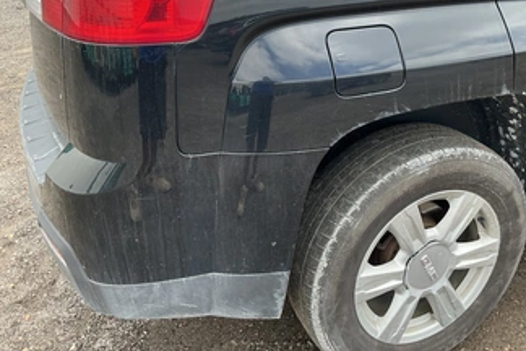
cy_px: 114
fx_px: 526
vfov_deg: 36.5
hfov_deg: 52.7
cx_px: 318
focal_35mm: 36
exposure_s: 1/322
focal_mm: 3
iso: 25
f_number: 1.8
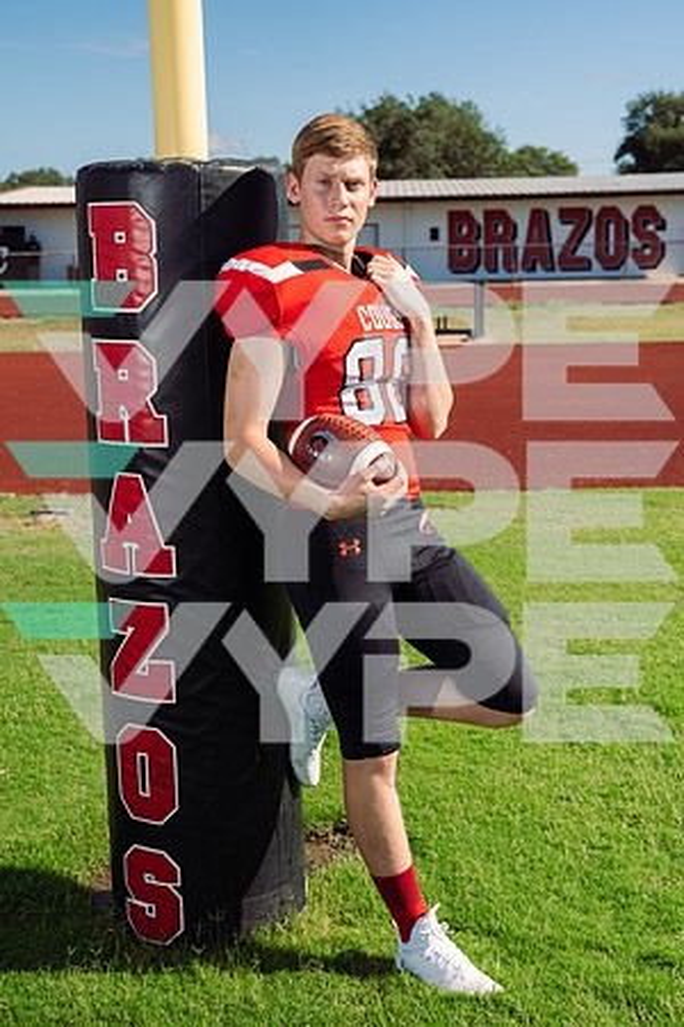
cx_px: 342
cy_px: 514
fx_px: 1482
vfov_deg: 38.2
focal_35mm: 52
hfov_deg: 26.0
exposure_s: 1/250
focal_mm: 52
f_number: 5.6
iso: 50
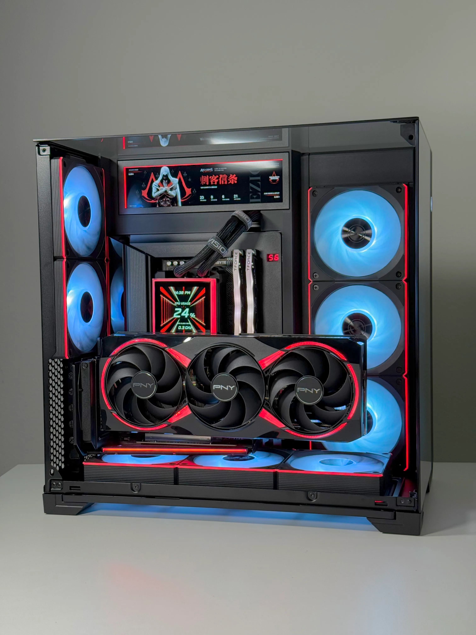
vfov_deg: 39.7
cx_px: 238
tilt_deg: -1.9
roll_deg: -0.9
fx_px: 880
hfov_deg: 30.3
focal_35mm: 48
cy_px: 318
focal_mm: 6.76
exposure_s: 1/66
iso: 80
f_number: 1.78
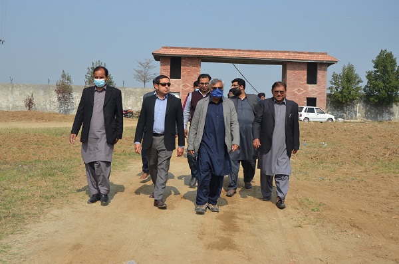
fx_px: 564
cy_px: 132
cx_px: 200
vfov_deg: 26.3
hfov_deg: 39.0
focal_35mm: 51
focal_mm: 34
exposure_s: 1/250
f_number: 8
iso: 100
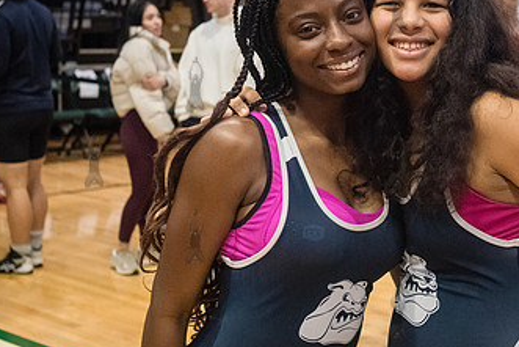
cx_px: 376
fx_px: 1024
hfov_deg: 28.1
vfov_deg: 19.1
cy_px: 111
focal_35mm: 71
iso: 8000
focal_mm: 35
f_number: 4
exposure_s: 1/400
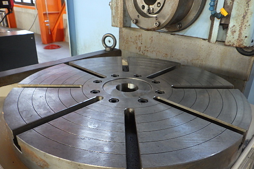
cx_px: 124
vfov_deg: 43.5
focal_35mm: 30
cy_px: 95
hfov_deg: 61.9
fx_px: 212
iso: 500
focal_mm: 5
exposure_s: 1/45
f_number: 3.5
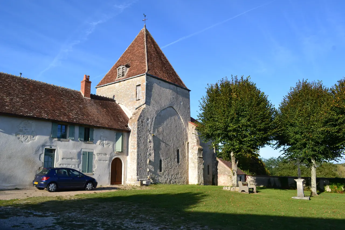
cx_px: 172
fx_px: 259
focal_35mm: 27
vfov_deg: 47.9
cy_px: 115
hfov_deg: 67.4
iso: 400
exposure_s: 1/400
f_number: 11
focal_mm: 18
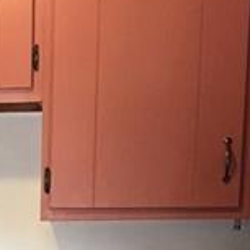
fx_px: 1054
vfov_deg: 12.6
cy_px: 422
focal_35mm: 129
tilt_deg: -10.8
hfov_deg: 13.1
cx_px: -62
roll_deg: +0.7
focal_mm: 4.15
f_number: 2.2
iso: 100
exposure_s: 1/30
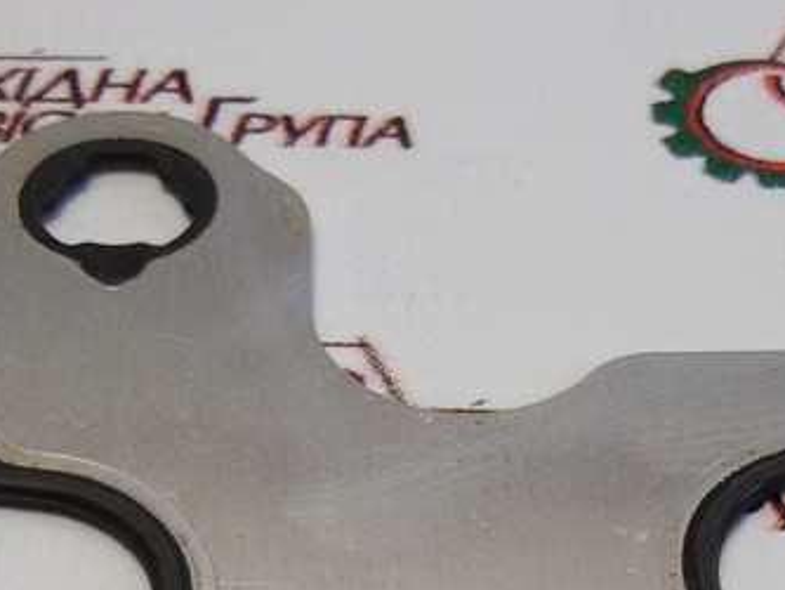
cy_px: 876
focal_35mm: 93
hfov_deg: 21.0
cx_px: 523
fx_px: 2110
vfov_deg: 14.8
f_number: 2.4
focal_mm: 2.93
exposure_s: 1/100
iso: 50
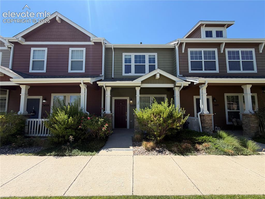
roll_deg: +0.8
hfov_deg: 102.1
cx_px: 132
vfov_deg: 85.6
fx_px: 107
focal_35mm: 14
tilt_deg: +4.2
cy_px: 100
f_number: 2.2
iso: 32
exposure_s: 1/770
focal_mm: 2.22
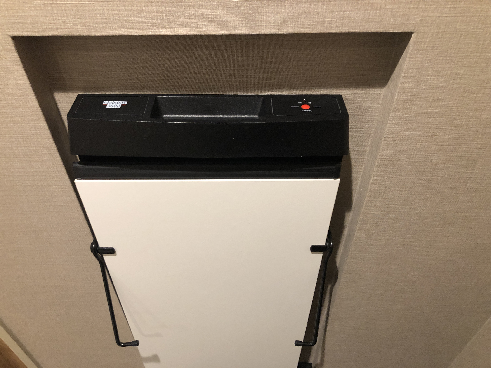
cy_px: 184
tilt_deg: -44.5
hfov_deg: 63.4
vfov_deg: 49.7
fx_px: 397
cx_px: 246
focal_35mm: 28
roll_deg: +0.2
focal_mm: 3.99
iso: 80
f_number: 1.8
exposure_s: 1/7
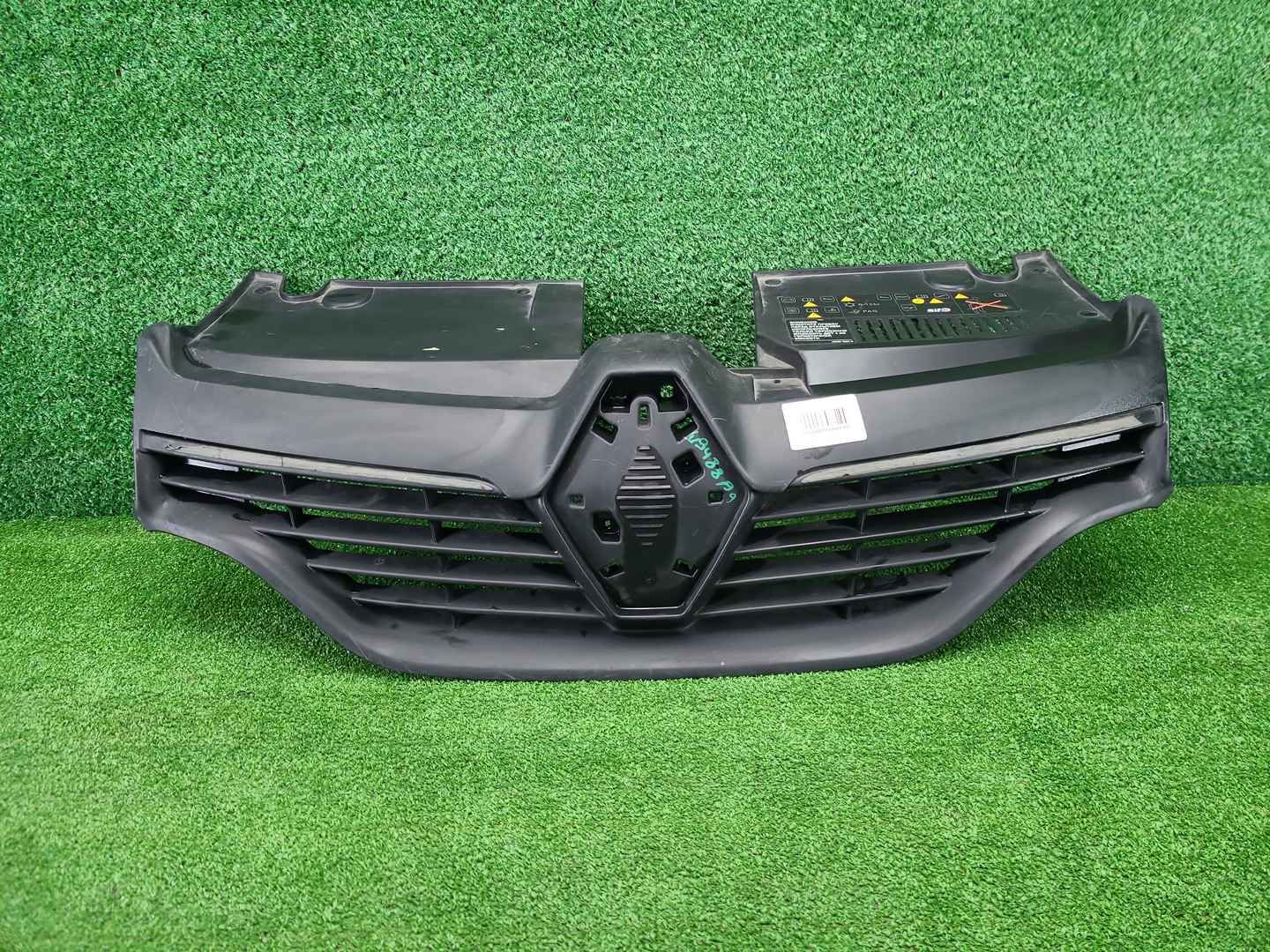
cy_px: 476
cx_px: 635
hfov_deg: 67.3
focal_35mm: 26
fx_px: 954
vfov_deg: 53.1
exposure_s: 1/50
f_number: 1.8
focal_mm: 5.4
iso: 263
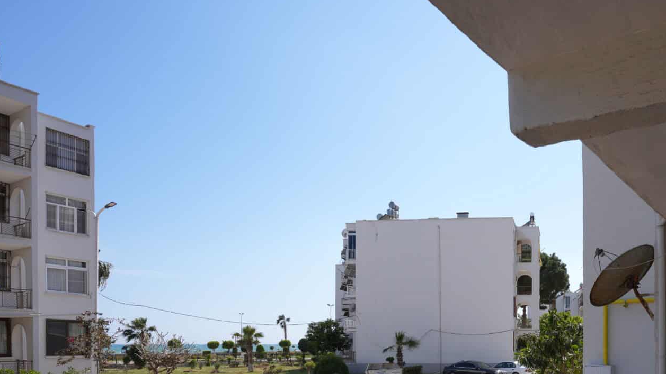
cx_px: 498
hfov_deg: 62.4
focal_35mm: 29
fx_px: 512
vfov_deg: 36.9
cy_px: 356
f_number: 8
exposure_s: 1/250
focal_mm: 17
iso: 100
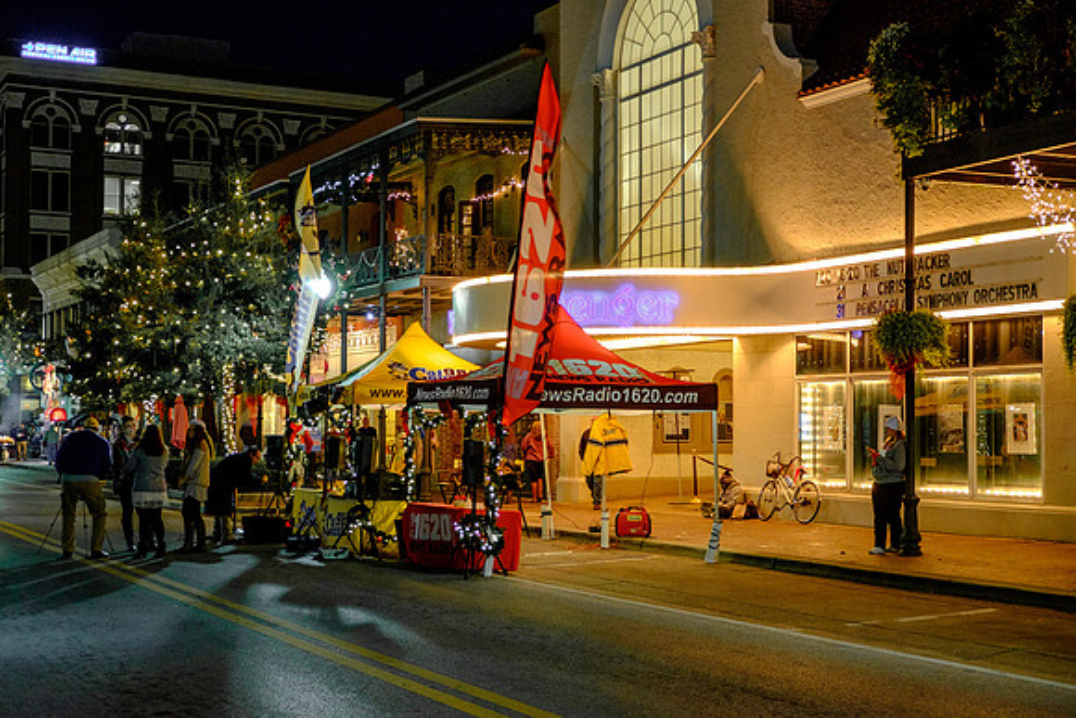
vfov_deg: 26.5
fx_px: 1525
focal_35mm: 51
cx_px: 538
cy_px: 359
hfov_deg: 38.9
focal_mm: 34.3
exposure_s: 1/30
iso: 1250
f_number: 3.6
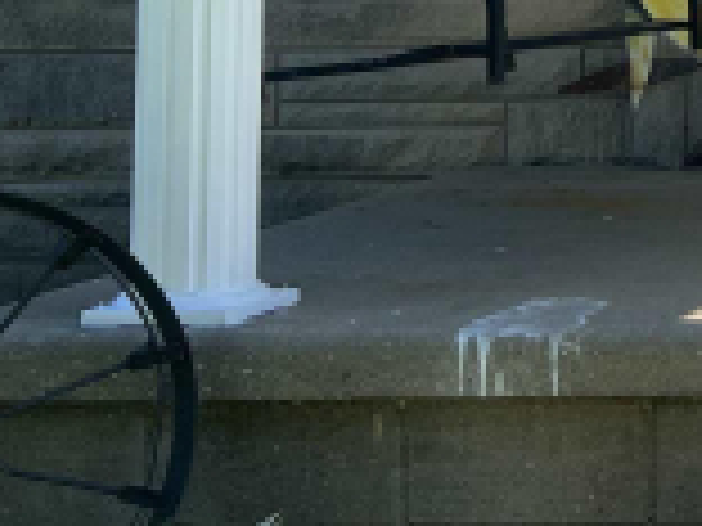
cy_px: -252
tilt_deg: +3.6
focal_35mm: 111
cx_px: 1258
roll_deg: +0.8
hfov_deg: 15.3
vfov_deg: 12.7
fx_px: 2251
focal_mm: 5.7
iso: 50
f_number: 1.5
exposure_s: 1/957
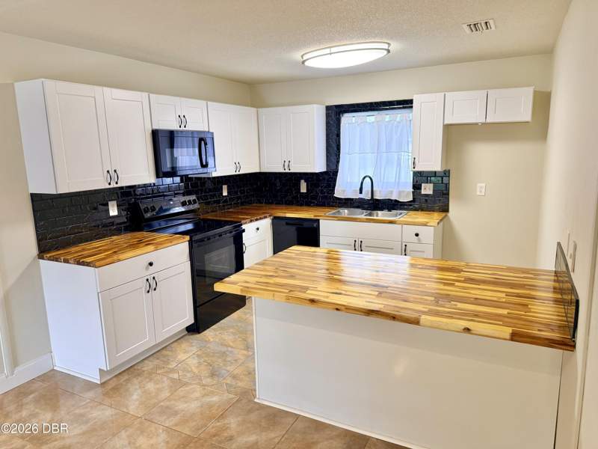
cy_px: 224
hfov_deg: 71.6
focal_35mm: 24
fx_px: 415
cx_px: 299
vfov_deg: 56.8
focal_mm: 6.76
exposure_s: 1/120
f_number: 1.78
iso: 160
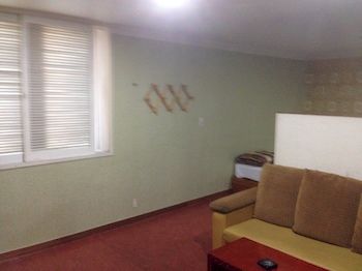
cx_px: 181
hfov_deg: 55.4
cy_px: 136
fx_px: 345
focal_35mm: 33
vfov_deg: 42.9
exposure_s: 1/20
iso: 400
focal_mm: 4.12
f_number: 2.4
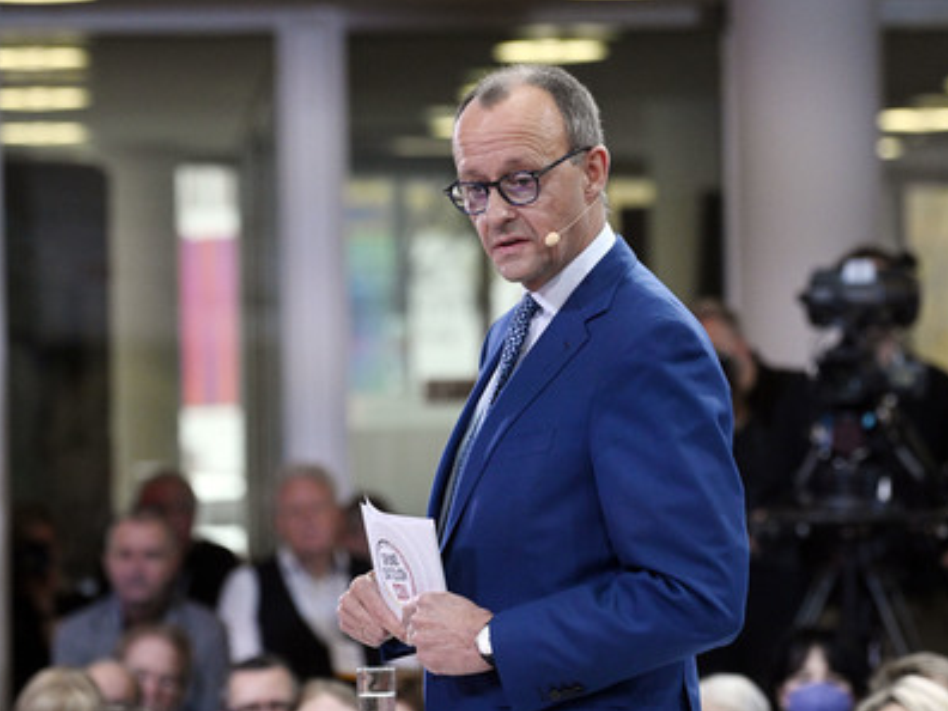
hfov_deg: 8.6
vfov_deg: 6.5
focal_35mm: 230
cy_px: 357
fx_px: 6299
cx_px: 525
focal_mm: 210
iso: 6400
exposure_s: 1/800
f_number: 5.6
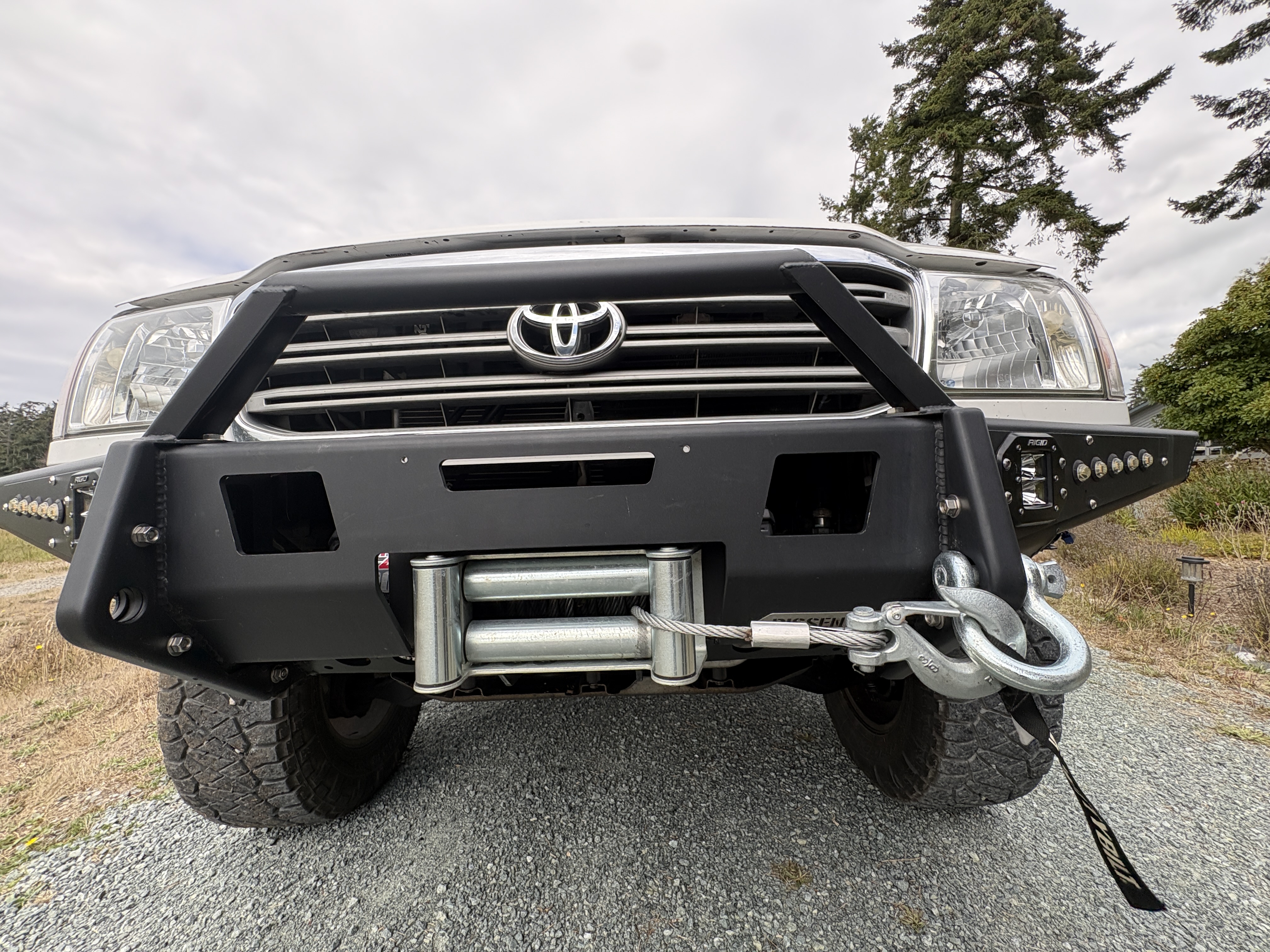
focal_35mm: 14
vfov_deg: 85.7
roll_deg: -0.3
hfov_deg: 102.1
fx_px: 514
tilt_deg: +1.6
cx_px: 635
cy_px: 476
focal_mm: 2.22
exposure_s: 1/482
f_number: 2.2
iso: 64
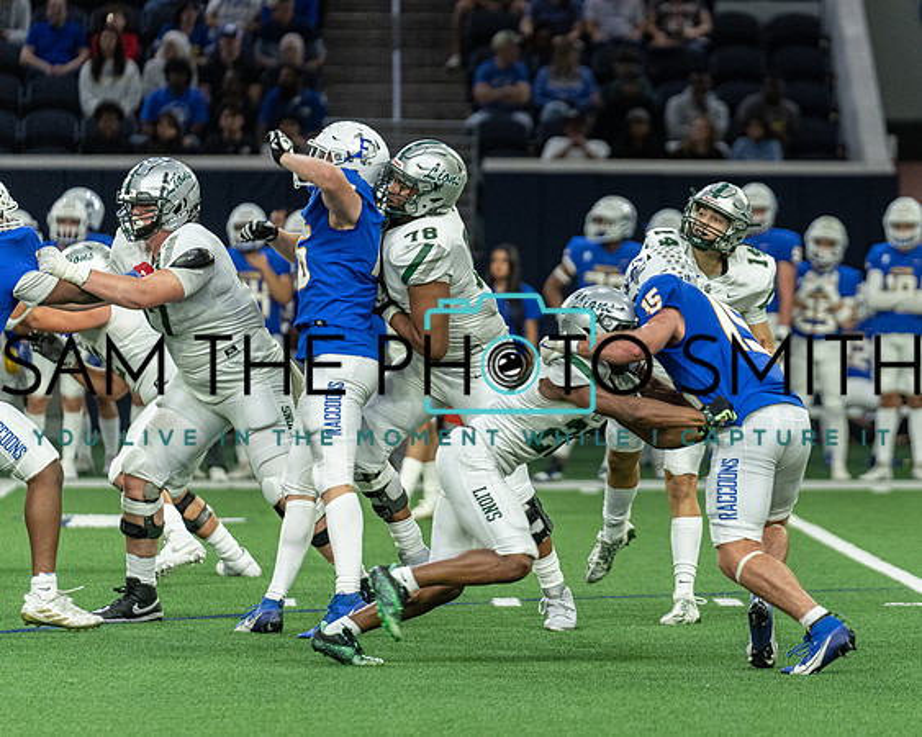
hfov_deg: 6.5
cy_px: 319
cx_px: 686
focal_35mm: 296
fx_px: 8083
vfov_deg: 5.2
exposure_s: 1/500
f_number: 2.8
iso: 2000
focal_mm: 200
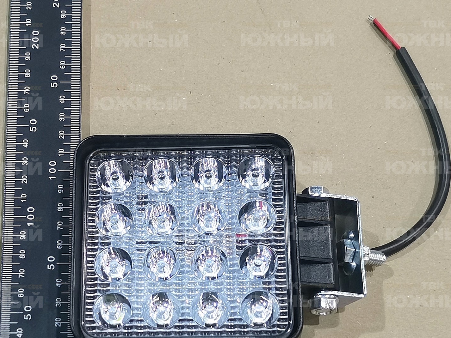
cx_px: 216
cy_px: 208
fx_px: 456
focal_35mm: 35
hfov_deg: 52.6
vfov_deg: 40.5
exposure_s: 1/100
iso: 200
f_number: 1.4
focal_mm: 4.66
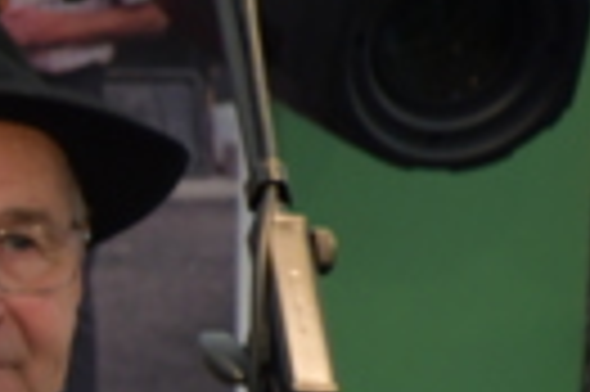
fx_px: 31607
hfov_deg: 1.1
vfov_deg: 0.7
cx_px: -387
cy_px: 340
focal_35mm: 1931
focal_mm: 300
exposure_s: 1/250
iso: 1000
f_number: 6.3
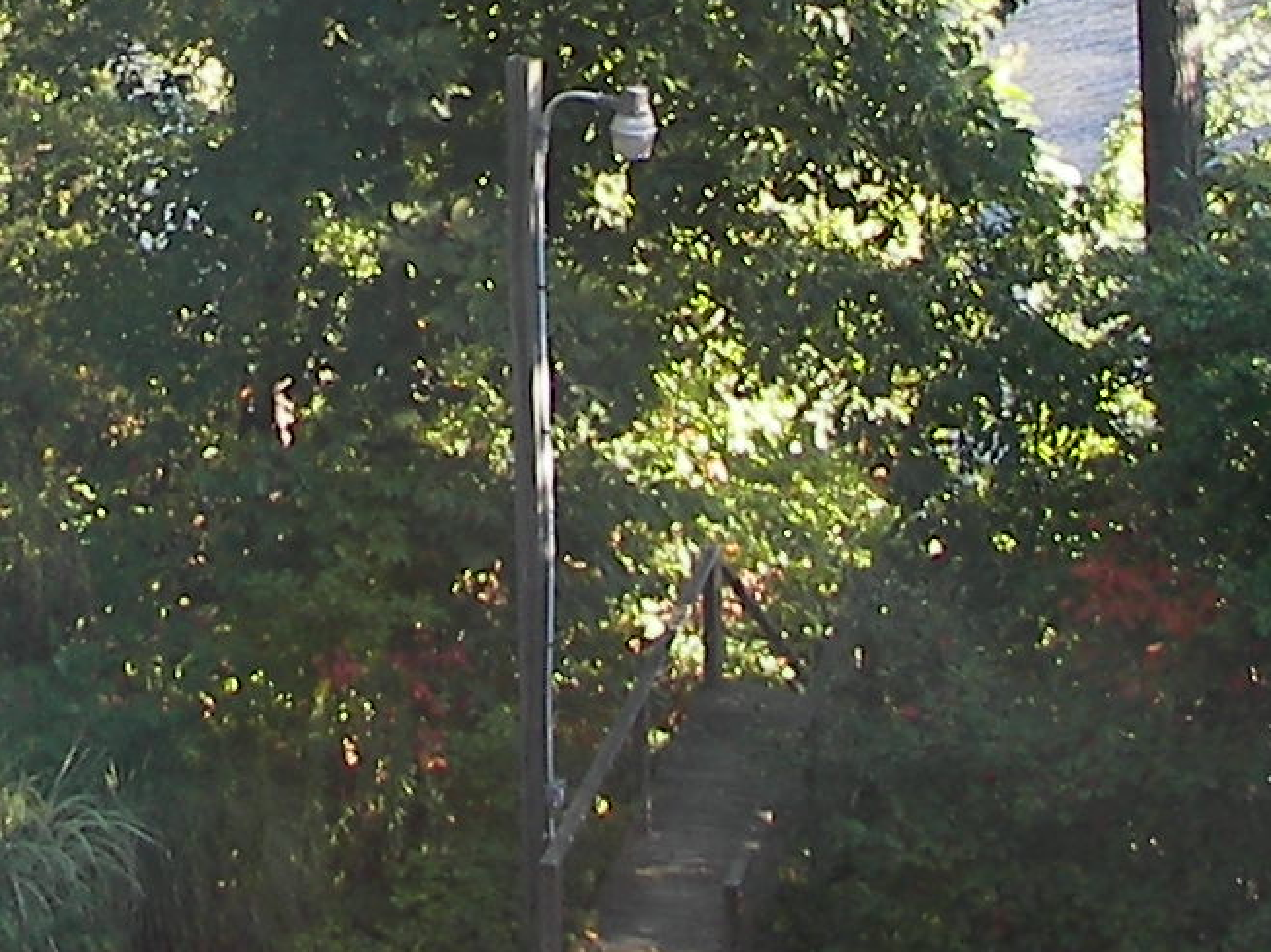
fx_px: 5248
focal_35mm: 143
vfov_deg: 10.0
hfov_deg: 13.7
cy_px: -485
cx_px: 185
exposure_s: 1/80
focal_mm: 6
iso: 50
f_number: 2.8
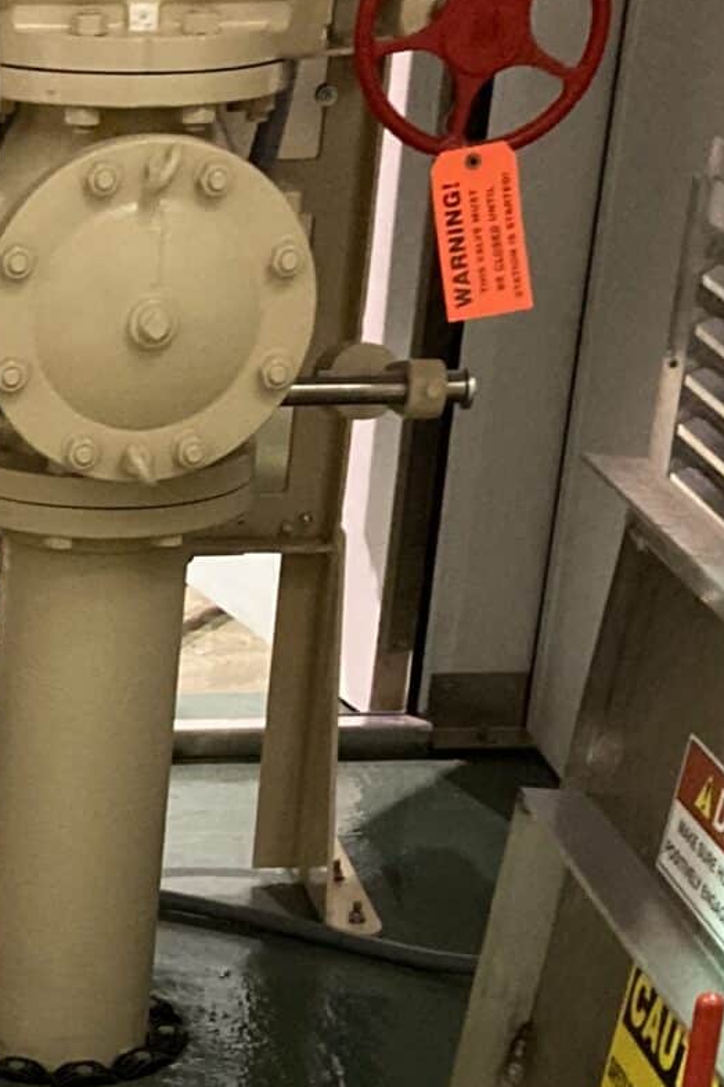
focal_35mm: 95
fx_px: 2867
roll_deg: +1.0
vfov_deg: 20.6
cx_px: -393
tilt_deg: -28.2
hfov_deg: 13.5
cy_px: 1165
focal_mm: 3.99
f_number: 1.8
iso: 320
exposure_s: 1/30
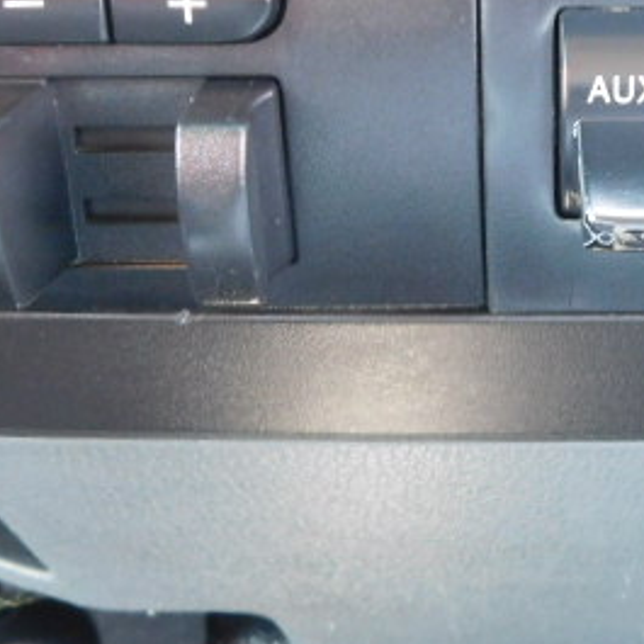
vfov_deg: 26.6
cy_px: 170
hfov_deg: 25.9
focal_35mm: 64
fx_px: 1347
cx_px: 603
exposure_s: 1/8
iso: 450
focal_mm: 5.3
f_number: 3.2
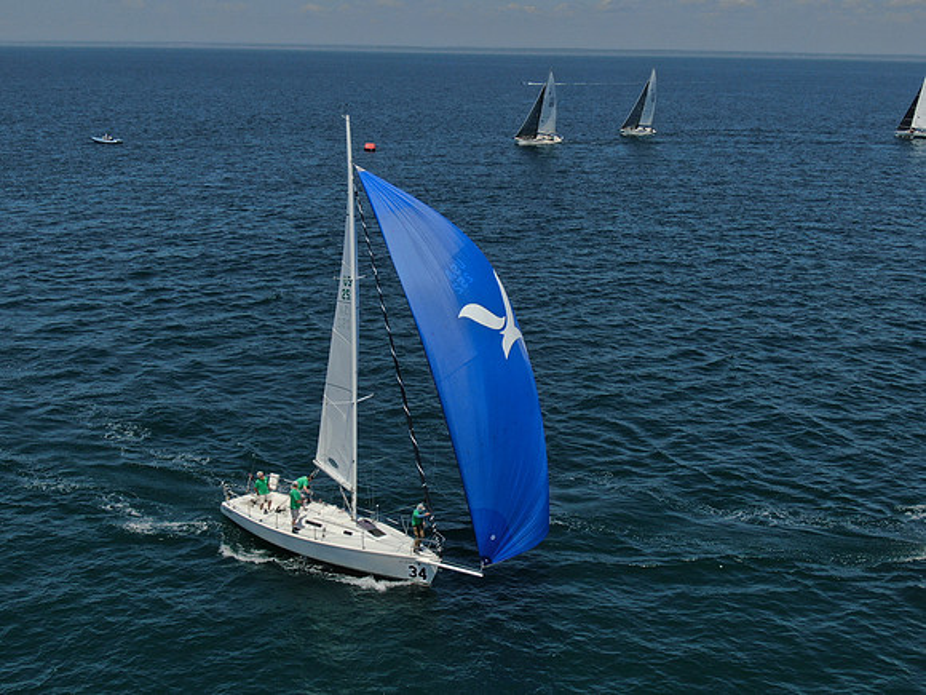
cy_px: 348
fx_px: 1284
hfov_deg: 39.7
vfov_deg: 30.3
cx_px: 463
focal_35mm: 48
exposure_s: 1/1600
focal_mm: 8.6
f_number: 3.8
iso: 100
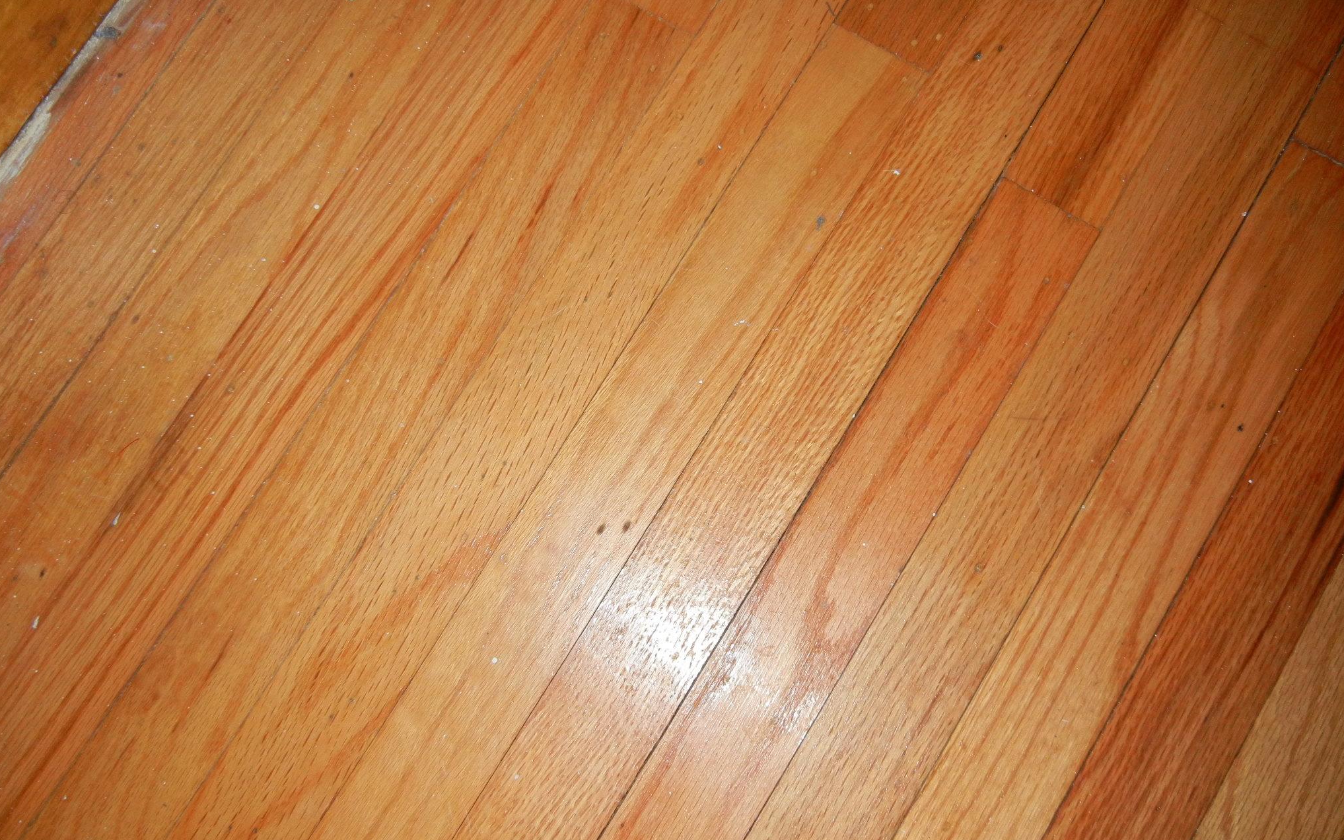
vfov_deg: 39.3
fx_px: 1172
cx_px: 673
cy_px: 506
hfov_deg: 59.7
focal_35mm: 32
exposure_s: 1/30
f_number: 3.5
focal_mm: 5.4
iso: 200
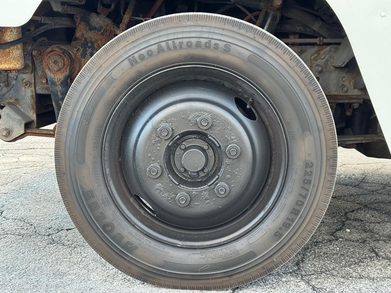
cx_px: 196
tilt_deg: -9.5
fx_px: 553
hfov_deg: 38.9
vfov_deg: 29.7
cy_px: 149
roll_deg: -1.5
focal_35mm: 49
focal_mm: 6.76
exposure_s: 1/101
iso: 100
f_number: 1.78
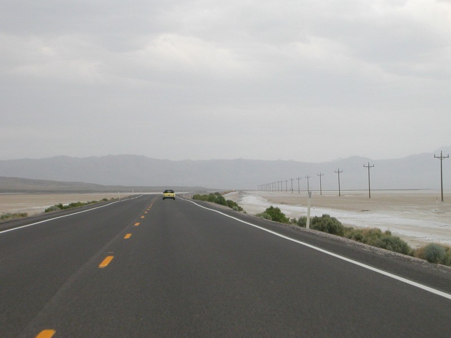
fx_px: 1446
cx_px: 226
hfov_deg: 17.7
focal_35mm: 111
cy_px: 169
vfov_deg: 13.3
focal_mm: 16.8
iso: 100
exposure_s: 1/414
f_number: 4.8
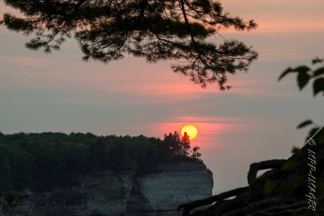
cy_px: 108
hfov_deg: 10.3
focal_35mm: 200
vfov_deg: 6.9
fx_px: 1800
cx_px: 162
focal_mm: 200
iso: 200
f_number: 16
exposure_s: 1/30
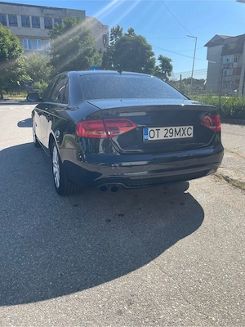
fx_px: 245
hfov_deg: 53.1
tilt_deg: -16.6
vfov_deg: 67.3
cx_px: 122
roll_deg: +1.3
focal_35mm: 26
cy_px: 164
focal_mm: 4.2
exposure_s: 1/1949
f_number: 1.6
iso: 32
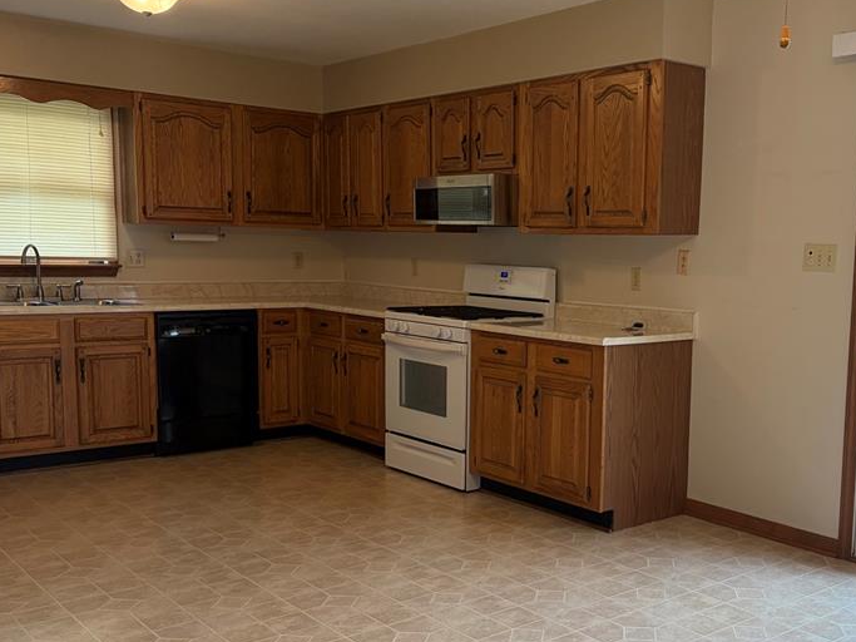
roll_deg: -0.5
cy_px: 366
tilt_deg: -6.2
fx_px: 964
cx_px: 572
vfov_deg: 36.7
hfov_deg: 47.1
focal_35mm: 39
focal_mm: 5.96
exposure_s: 1/228
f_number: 1.6
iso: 100
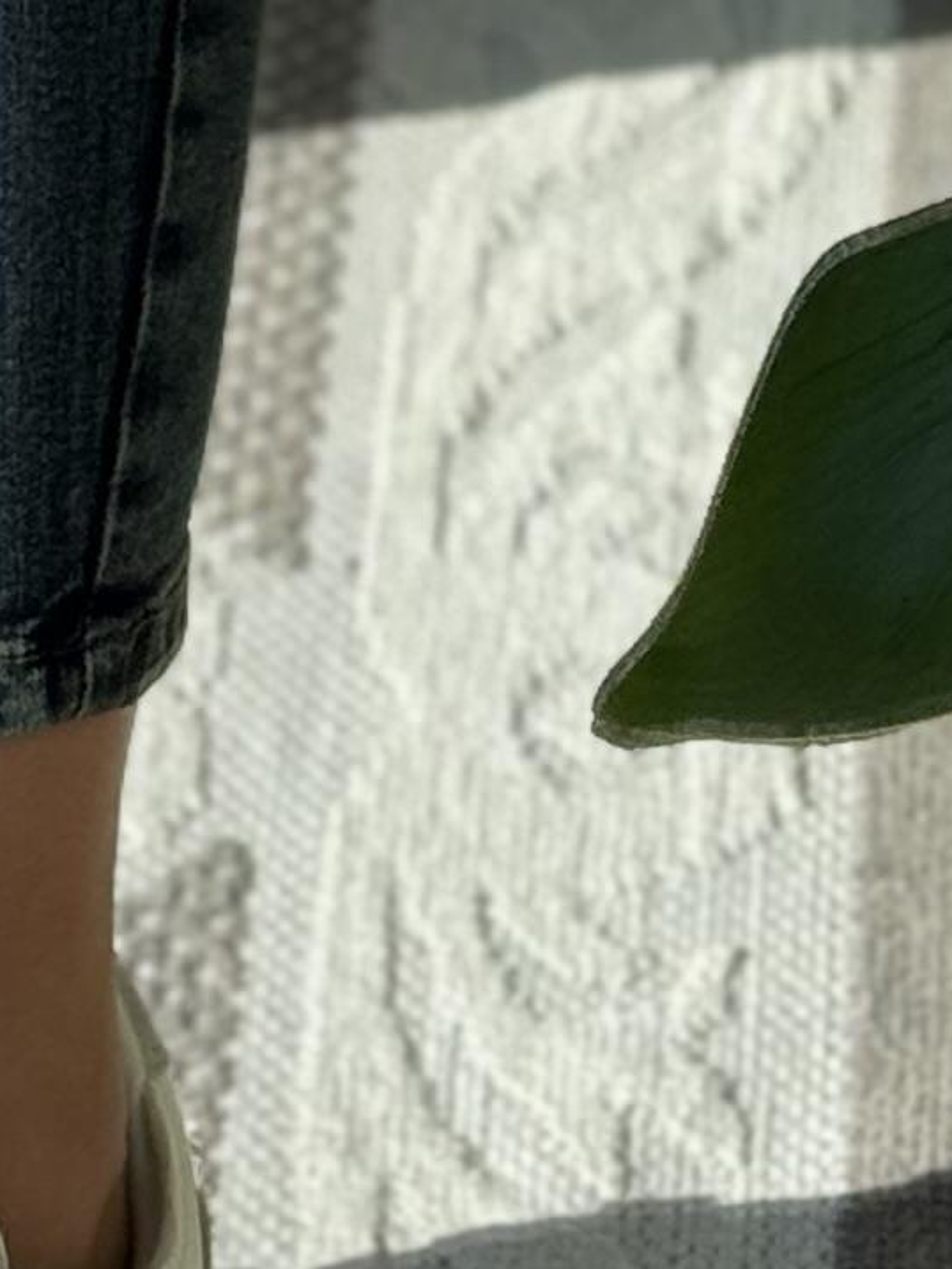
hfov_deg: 5.5
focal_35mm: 270
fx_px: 9898
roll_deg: +2.5
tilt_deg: -39.0
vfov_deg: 7.1
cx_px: -457
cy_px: -1161
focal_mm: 6.86
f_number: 1.78
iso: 64
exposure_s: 1/1215
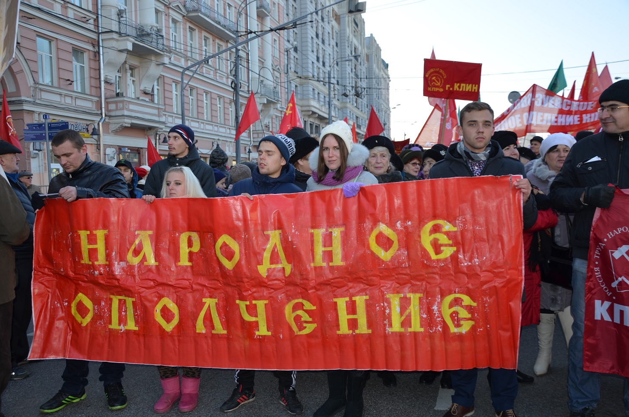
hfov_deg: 59.6
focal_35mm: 32
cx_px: 314
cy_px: 208
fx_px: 549
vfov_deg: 41.6
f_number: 4
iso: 100
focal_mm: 21
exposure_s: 1/200
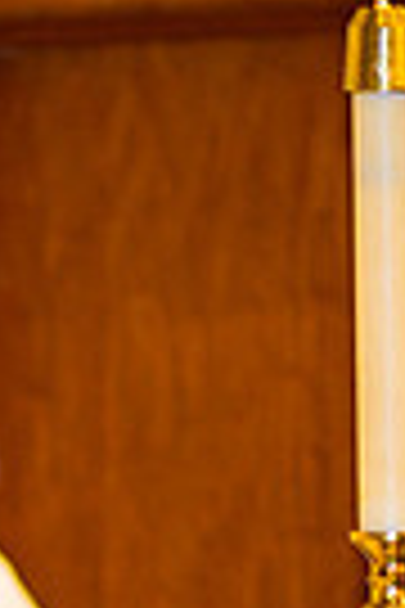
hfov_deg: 2.4
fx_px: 9787
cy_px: 671
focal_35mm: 580
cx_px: -505
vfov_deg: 3.6
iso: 100
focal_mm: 105
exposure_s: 1/100
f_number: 1.4
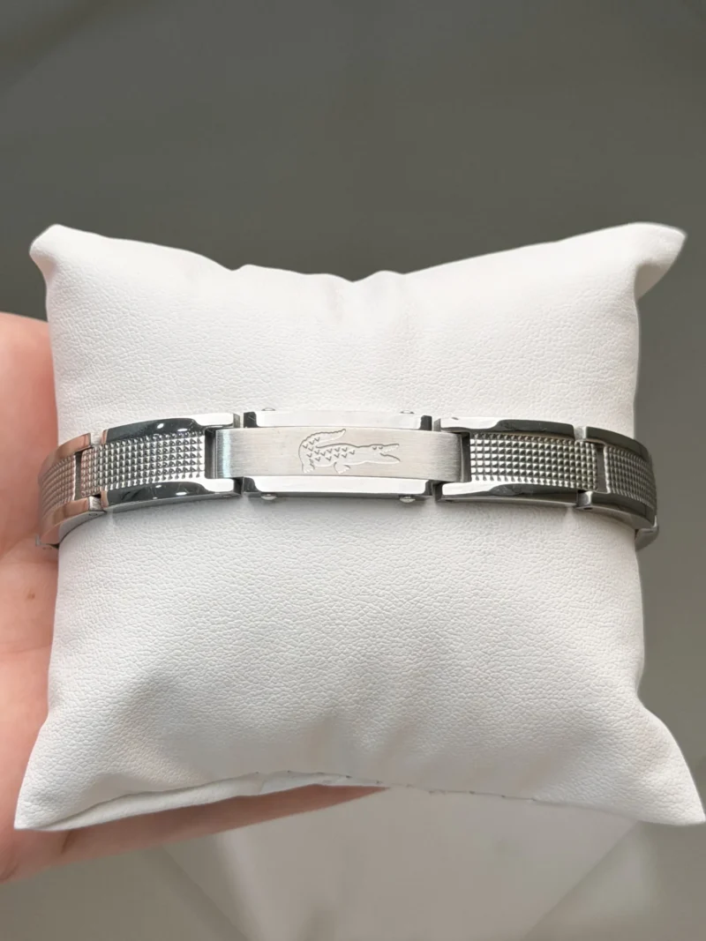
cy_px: 470
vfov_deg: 39.7
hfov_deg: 30.3
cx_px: 353
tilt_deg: -75.0
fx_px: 1306
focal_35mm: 48
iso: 80
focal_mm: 6.76
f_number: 1.78
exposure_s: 1/786
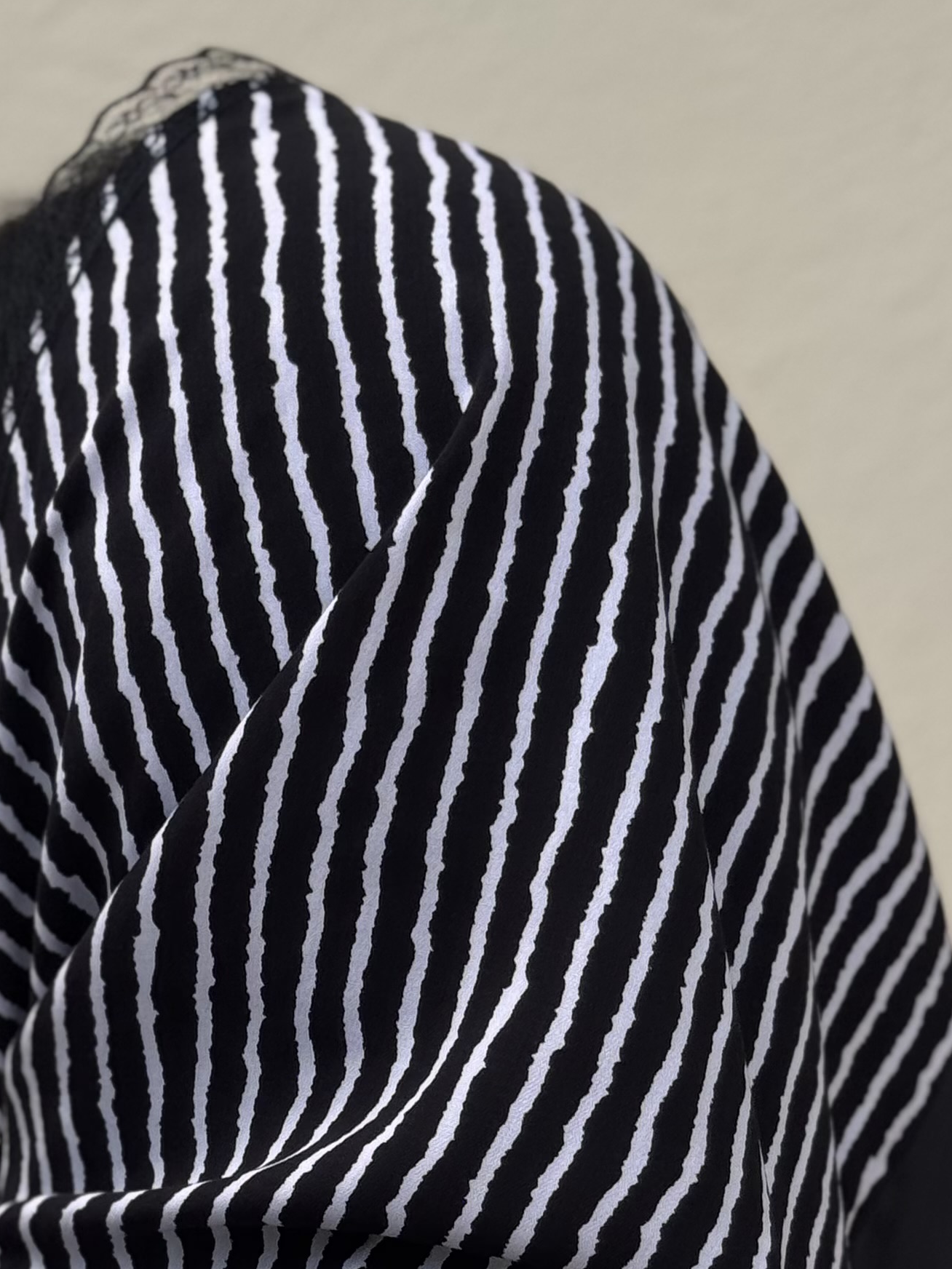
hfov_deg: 13.3
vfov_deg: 17.5
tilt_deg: -5.0
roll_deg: -0.2
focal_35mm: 111
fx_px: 4070
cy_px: 1073
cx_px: 199
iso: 64
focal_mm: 6.76
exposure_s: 1/3096
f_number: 1.78
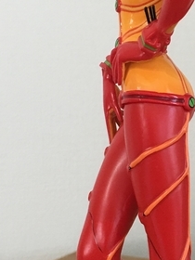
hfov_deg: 17.6
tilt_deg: -2.3
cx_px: 170
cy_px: 121
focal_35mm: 83
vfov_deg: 23.6
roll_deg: -0.7
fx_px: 623
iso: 40
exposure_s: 1/15
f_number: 2.2
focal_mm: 4.15
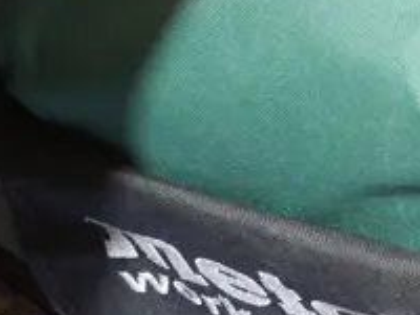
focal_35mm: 164
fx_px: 1990
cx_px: 760
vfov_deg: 9.0
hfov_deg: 11.2
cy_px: 41
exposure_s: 1/60
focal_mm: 16
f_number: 4
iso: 1250
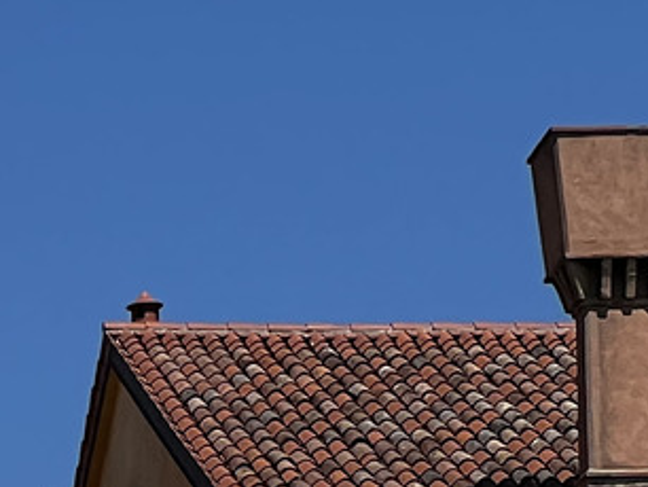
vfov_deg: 3.6
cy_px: 1264
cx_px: -949
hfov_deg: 4.8
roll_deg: -0.8
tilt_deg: +6.5
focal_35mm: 402
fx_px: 7531
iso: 32
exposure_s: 1/1206
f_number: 2.8
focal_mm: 9
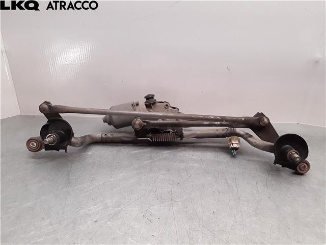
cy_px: 122
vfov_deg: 49.7
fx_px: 264
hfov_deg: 63.4
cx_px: 163
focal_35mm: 28
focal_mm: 2.91
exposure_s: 1/108
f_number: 1.9
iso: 100
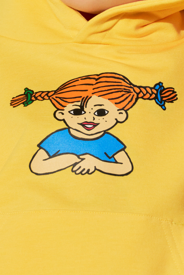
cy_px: 51
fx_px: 3013
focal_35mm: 393
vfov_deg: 5.2
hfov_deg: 3.5
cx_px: 100
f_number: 6.3
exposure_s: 1/200
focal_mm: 150
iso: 400
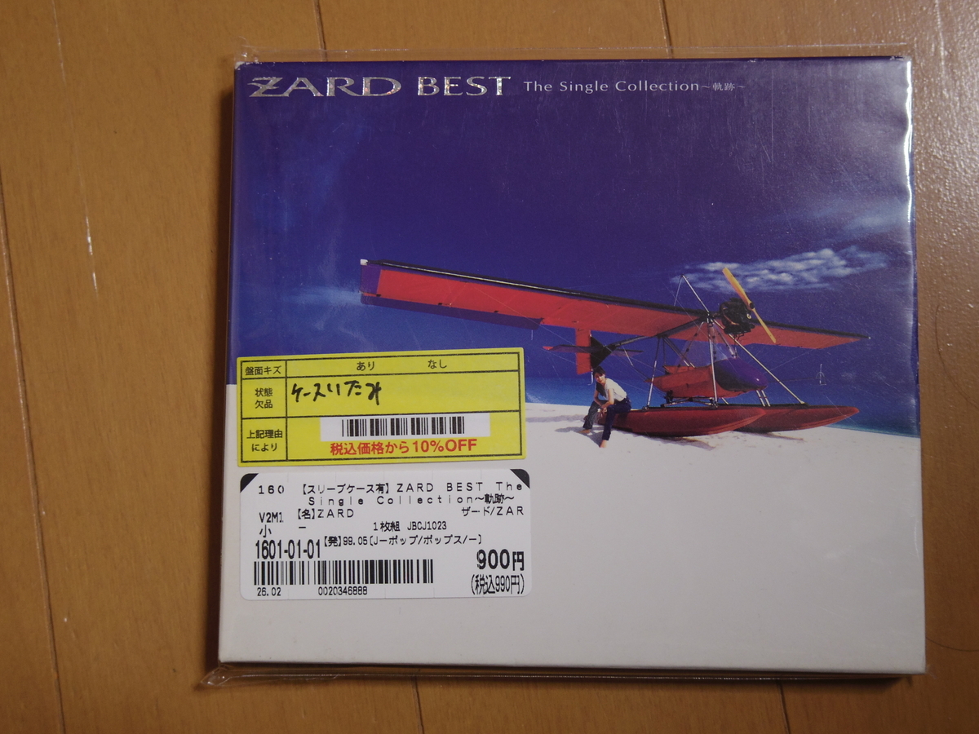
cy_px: 367
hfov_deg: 40.4
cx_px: 490
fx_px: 1329
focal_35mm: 47
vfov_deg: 30.9
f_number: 1.9
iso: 200
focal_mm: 8.5
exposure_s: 1/25
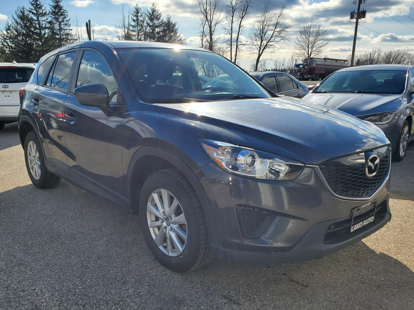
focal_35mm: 26
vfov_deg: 53.1
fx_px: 311
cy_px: 155
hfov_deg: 67.3
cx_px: 207
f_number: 2.4
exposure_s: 1/2500
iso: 50
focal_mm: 4.3
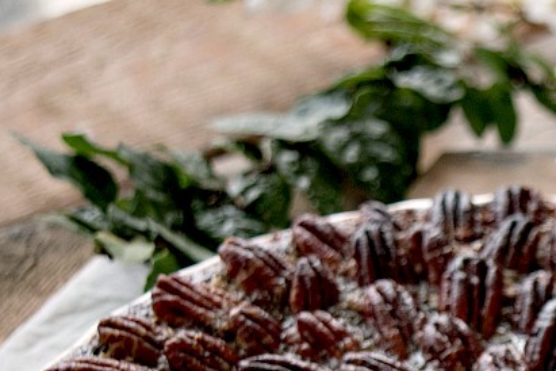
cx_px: 620
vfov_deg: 10.6
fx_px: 1961
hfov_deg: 15.7
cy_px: 448
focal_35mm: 127
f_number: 4.5
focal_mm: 34
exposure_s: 1/125
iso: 200
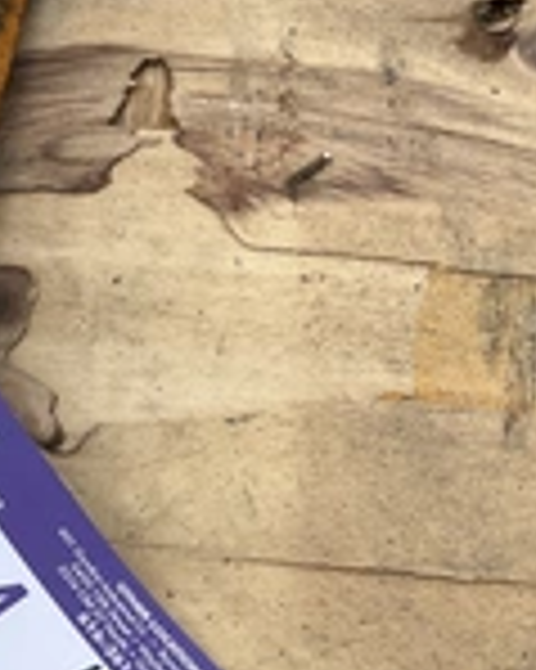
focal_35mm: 76
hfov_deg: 19.9
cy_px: 625
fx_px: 1509
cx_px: 81
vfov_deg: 24.2
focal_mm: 3
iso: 25
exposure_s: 1/1377
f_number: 1.8
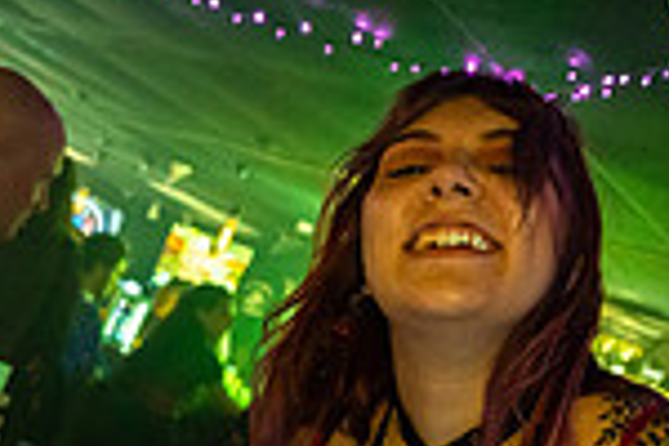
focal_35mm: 54
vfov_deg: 24.3
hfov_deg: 36.5
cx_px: 227
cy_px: 404
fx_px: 1003
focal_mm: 14
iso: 3200
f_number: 2.8
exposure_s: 1/80
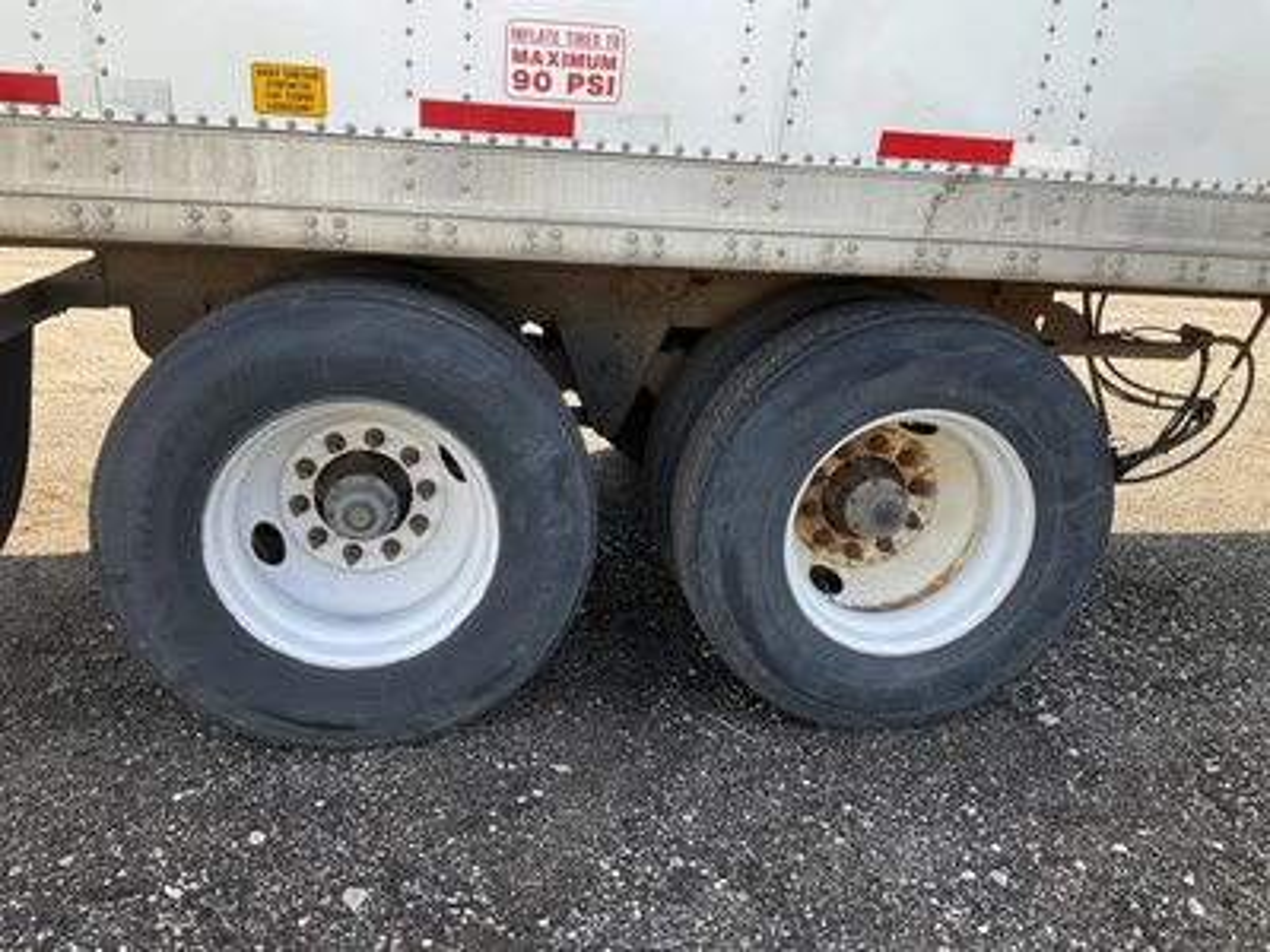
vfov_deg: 48.2
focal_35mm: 29
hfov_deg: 61.7
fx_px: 1064
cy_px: 476
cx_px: 635
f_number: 1.8
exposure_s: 1/256
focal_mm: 3
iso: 25
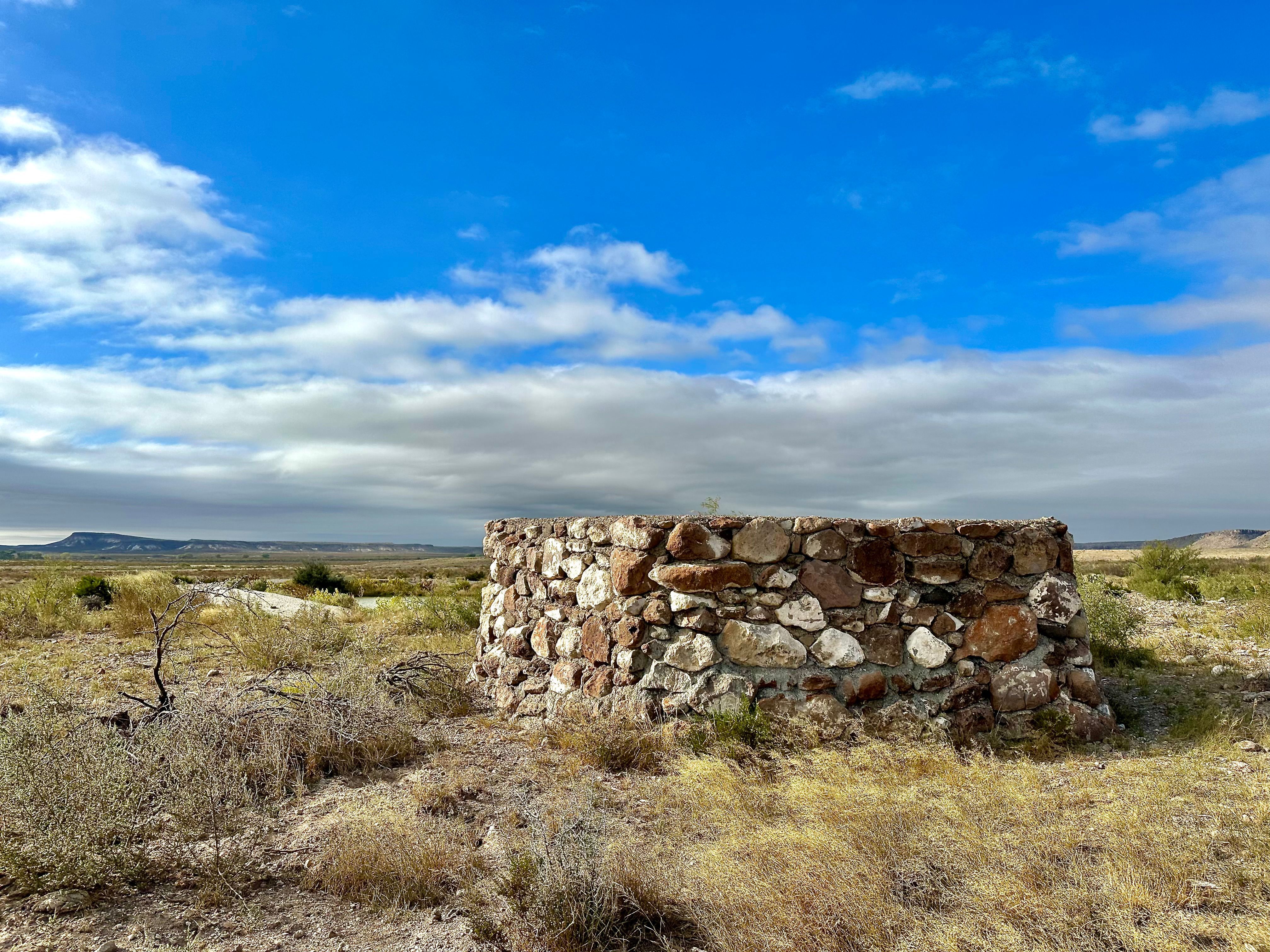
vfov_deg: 56.8
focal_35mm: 24
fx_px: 881
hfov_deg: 71.6
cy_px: 476
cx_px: 635
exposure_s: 1/7042
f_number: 1.78
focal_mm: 6.86
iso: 80
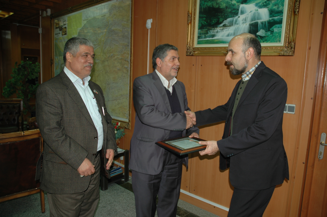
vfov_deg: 47.8
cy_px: 108
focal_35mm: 27
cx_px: 164
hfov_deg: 67.4
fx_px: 245
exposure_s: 1/60
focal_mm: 18
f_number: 3.5
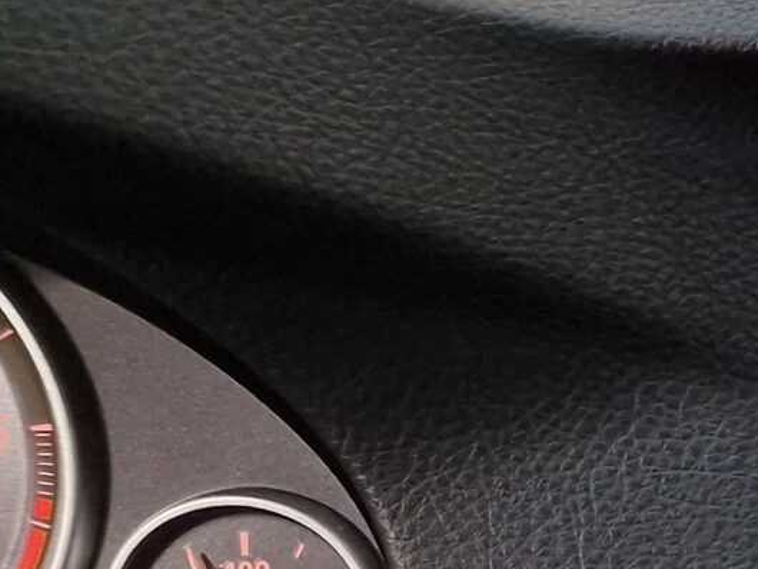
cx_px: 1819
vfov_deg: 13.3
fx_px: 2432
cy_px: 409
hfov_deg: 13.2
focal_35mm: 111
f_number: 1.8
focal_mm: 6.4
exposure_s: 1/50
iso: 250
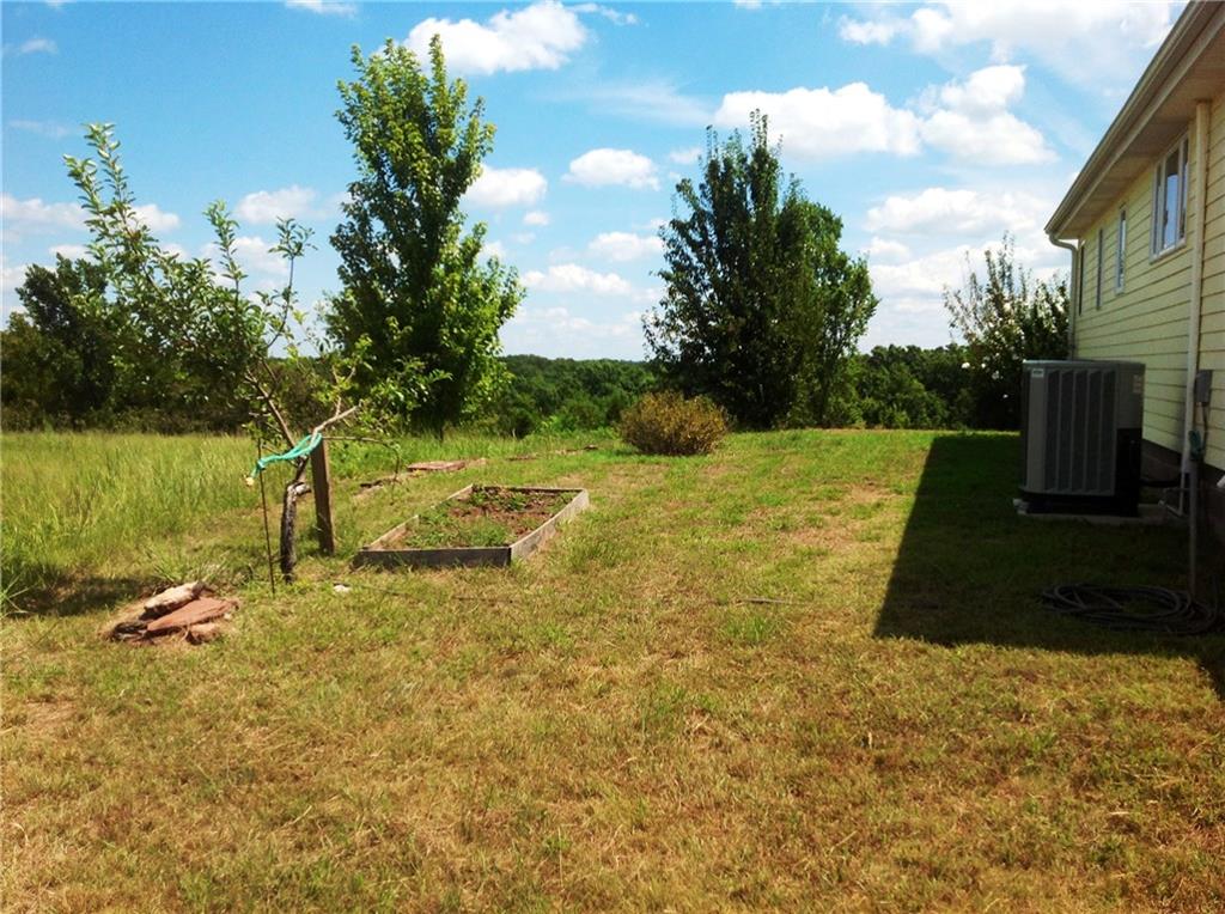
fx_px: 1236
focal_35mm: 35
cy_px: 457
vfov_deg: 40.6
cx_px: 612
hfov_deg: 52.7
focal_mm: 4.28
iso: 80
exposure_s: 1/2160
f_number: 2.4
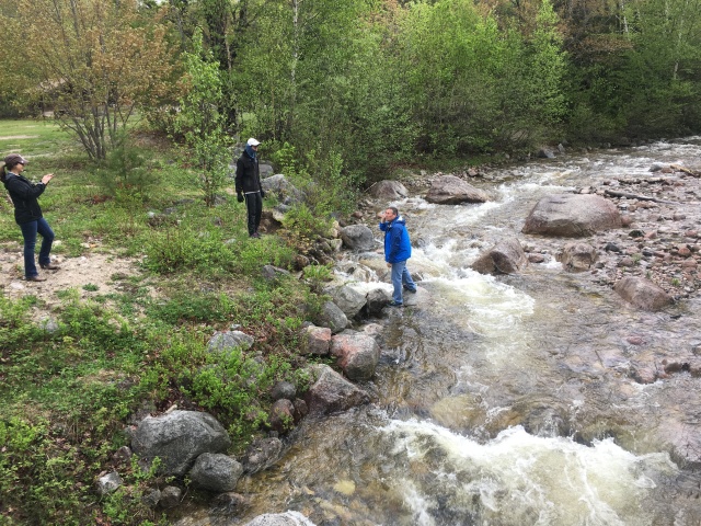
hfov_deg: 61.7
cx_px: 350
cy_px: 263
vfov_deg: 48.2
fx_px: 587
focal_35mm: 29
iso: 25
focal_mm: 4.15
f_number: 2.2
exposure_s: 1/120
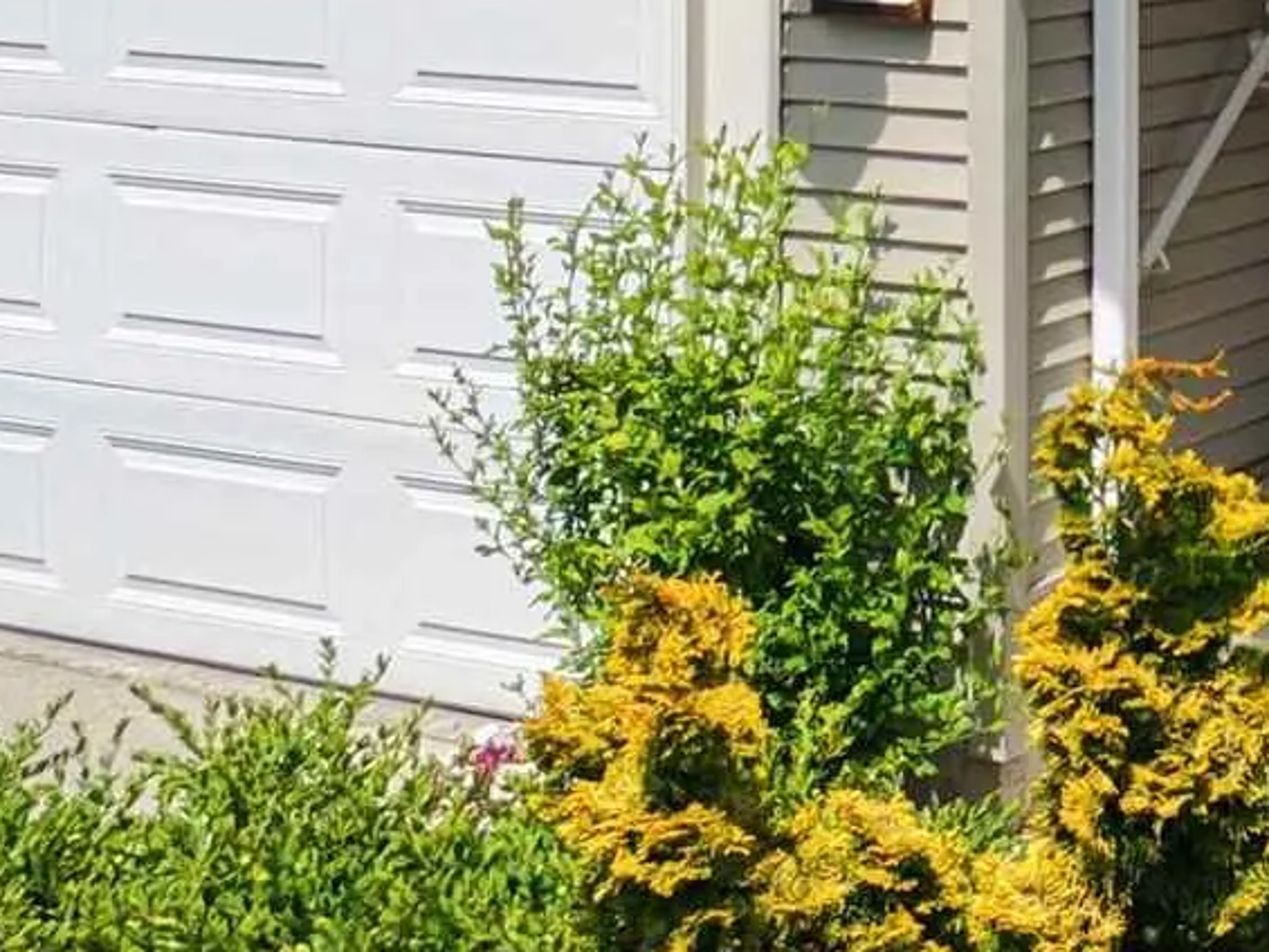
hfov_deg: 21.6
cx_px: 1316
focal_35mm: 87
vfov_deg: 16.2
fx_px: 3190
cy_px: -216
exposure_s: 1/50
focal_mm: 3.05
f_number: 2.2
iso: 300
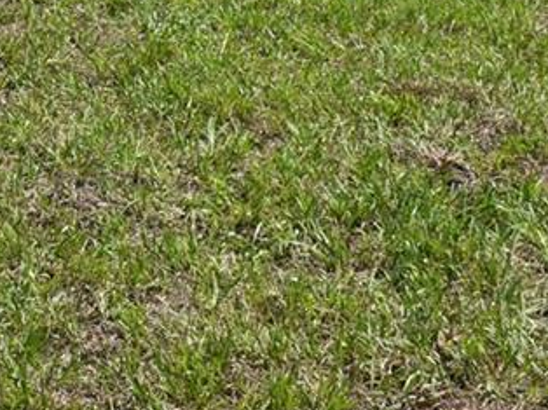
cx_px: -286
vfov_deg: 9.3
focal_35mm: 147
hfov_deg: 12.7
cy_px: -490
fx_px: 2325
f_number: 8
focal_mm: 20
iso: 220
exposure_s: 1/500
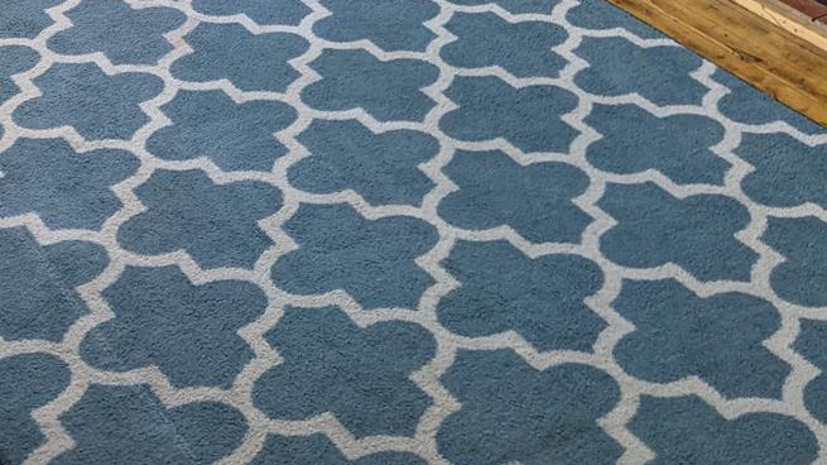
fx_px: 1513
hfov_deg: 29.6
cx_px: 121
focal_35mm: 69
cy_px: -398
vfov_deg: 15.0
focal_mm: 4.44
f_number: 1.8
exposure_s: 1/159
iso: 50
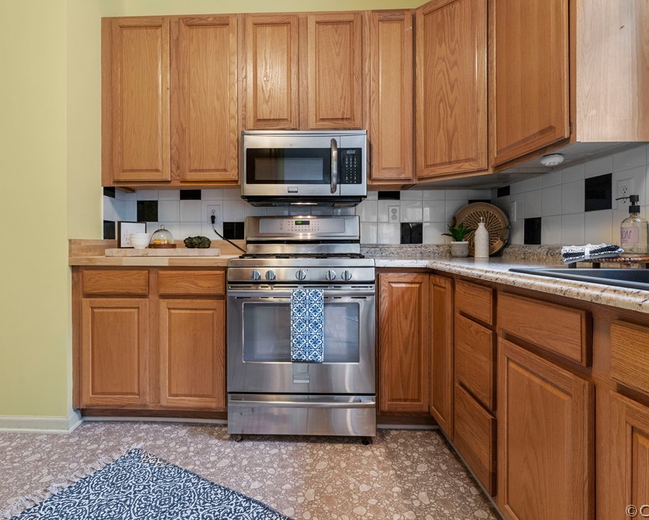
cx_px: 298
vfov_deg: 70.8
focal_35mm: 19
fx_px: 365
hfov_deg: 83.1
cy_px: 249
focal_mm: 16
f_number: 8
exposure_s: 1/20
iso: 500
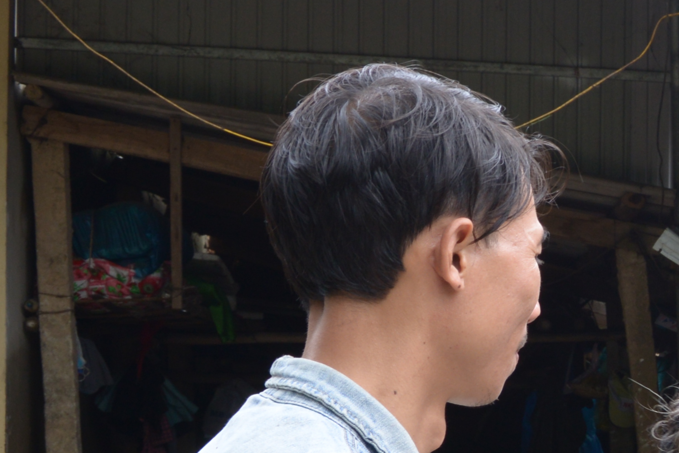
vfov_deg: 10.9
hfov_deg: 14.3
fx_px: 2358
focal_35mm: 125
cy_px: 464
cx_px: 1261
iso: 400
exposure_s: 1/50
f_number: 11
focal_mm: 31
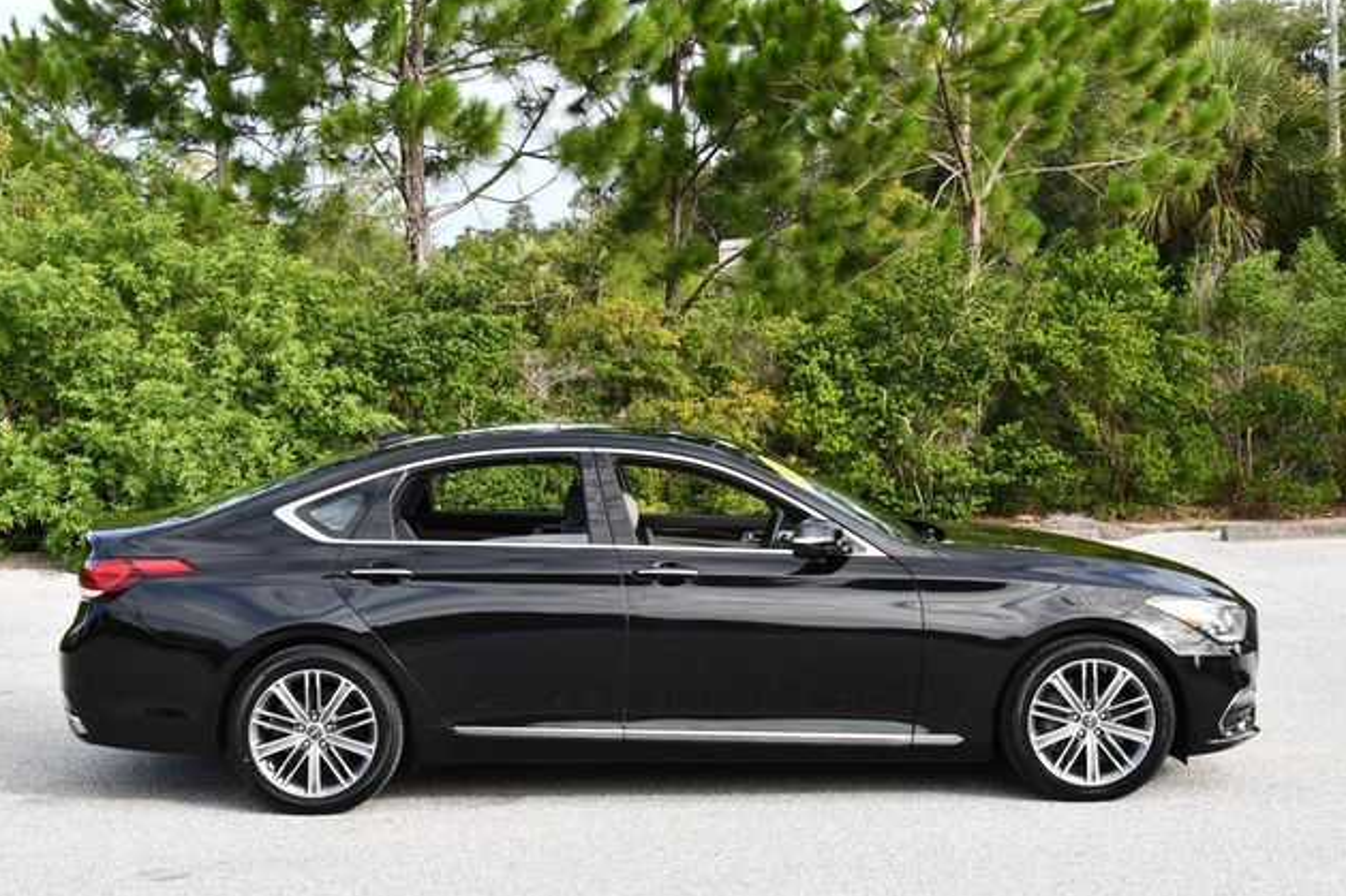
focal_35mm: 53
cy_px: 447
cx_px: 663
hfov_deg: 37.5
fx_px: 1981
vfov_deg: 25.5
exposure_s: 1/250
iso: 200
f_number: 6.3
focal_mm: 26
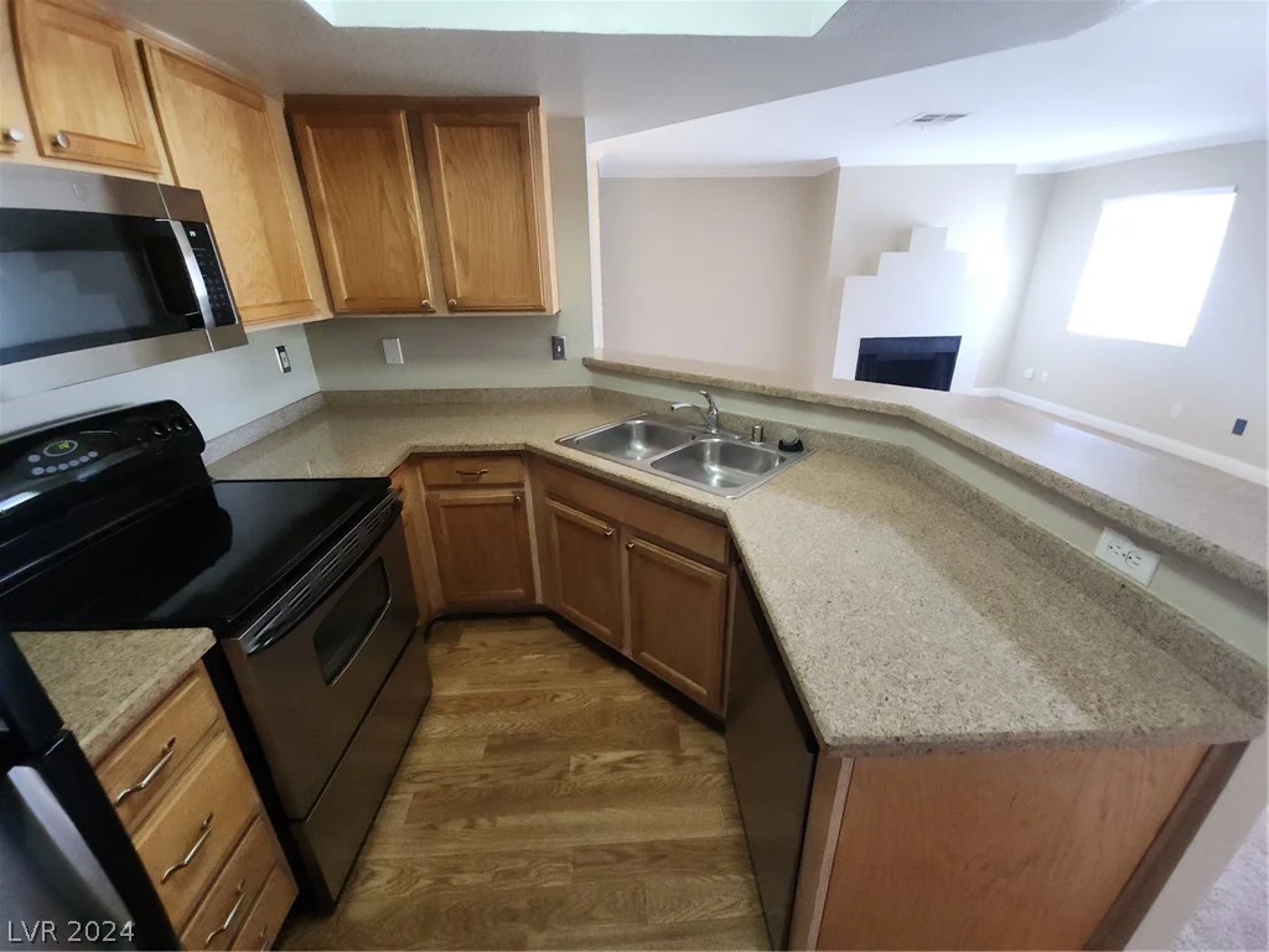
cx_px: 634
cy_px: 476
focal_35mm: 13
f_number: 2.2
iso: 400
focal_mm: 2.2
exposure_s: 1/42.7
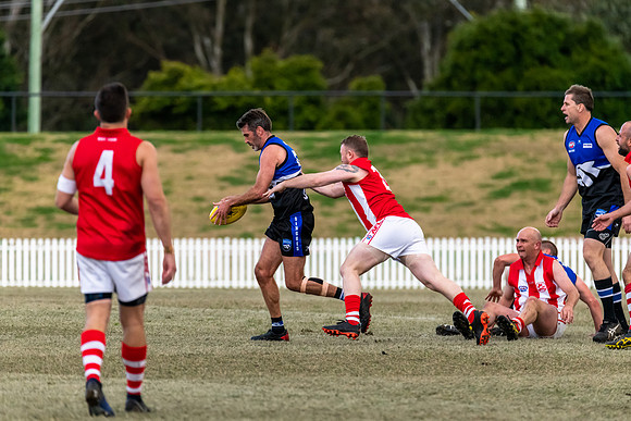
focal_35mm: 444
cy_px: 200
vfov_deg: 3.1
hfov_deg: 4.6
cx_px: 298
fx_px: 7789
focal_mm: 420
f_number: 6
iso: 2500
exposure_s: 1/1600
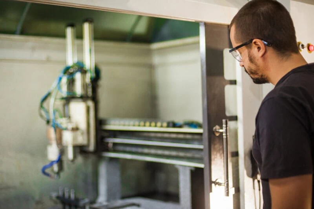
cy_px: 104
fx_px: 436
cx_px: 157
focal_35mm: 50
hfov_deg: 39.6
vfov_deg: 26.9
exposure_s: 1/200
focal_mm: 50
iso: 1000
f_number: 1.8
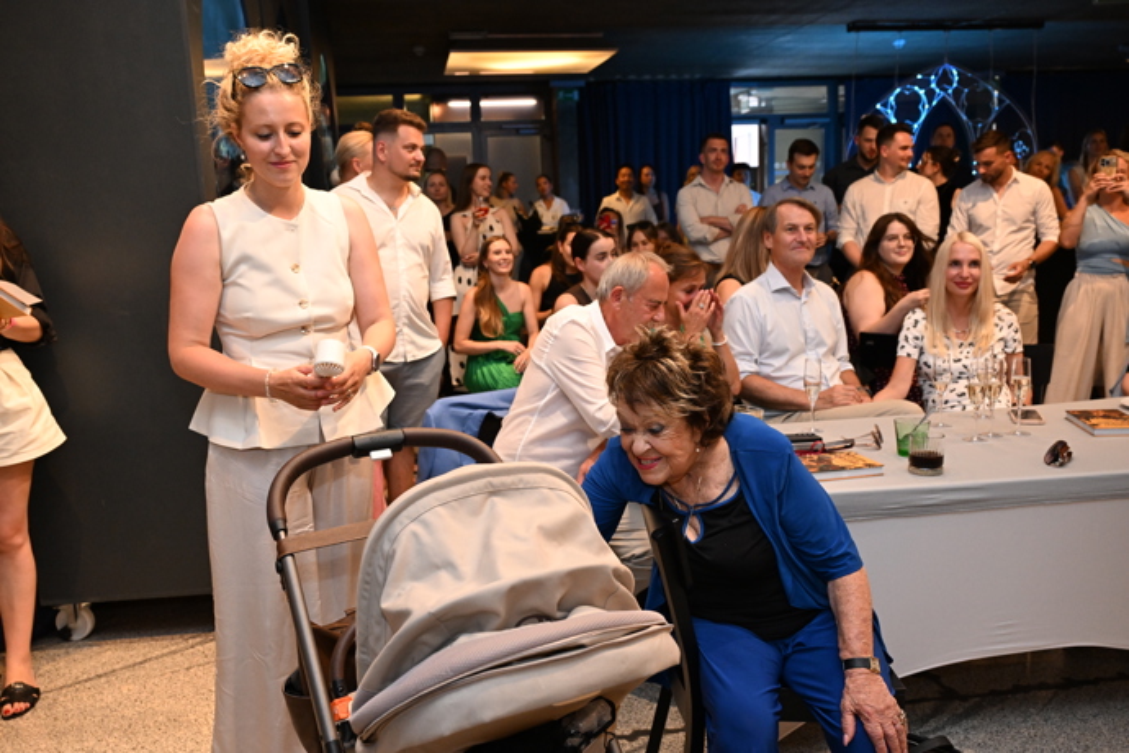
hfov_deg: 59.5
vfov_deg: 41.7
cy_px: 376
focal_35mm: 32
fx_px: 988
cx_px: 564
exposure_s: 1/125
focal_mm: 31.5
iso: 4000
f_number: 5
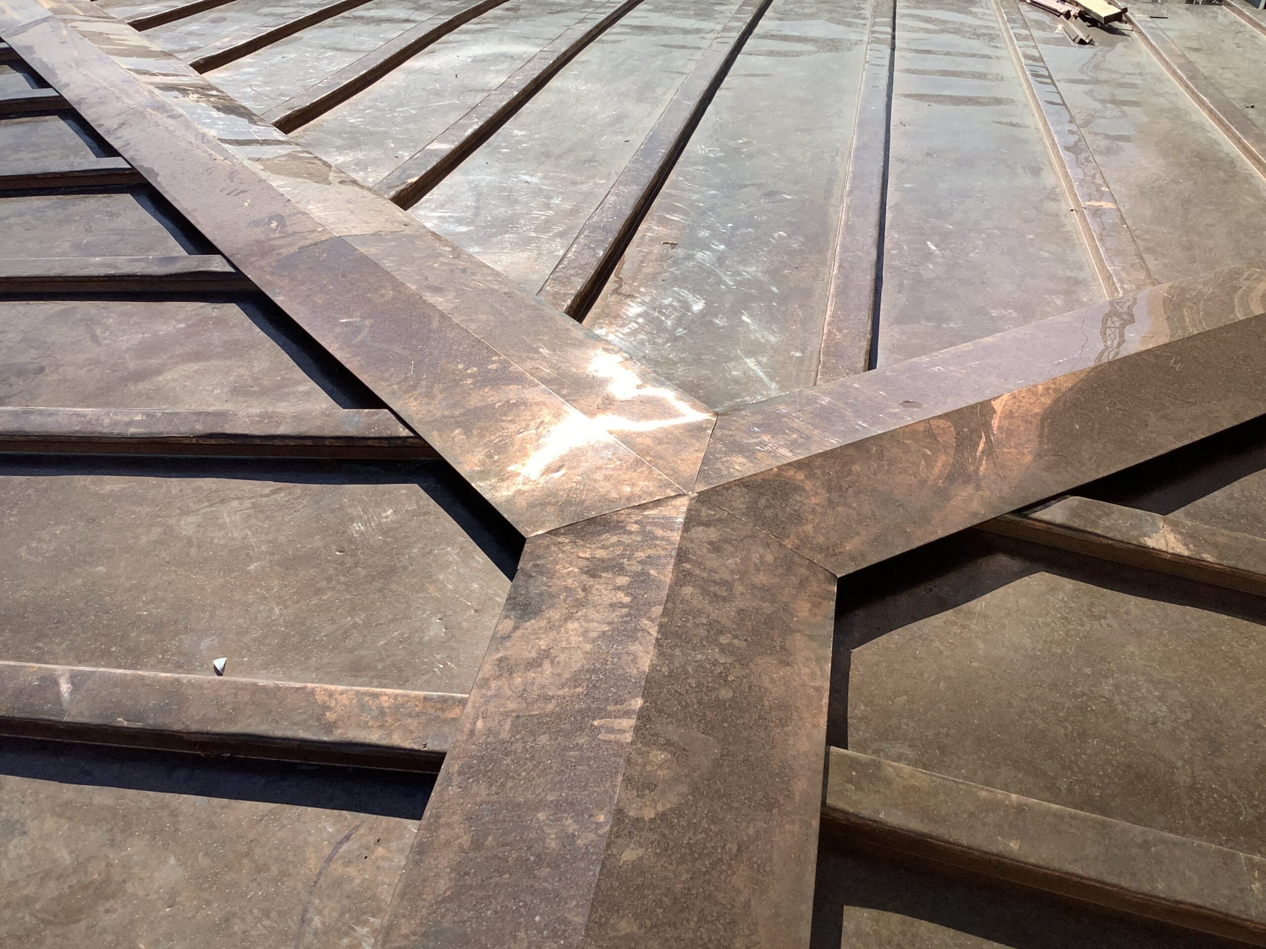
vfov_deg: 45.4
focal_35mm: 31
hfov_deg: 58.4
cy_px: 474
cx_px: 633
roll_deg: +0.4
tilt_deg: -39.5
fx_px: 1134
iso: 25
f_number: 2.4
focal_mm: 3.3
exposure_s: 1/2398
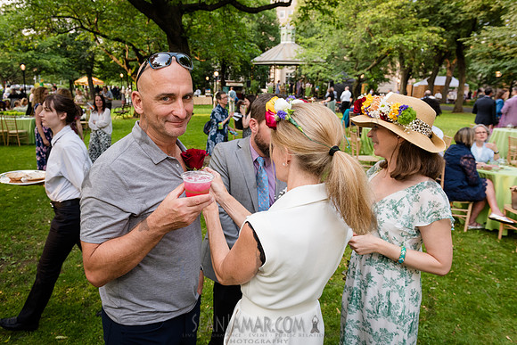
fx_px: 397
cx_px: 227
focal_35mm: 28
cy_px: 179
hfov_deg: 66.0
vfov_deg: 47.0
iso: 1000
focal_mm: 24
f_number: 4.5
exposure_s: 1/250
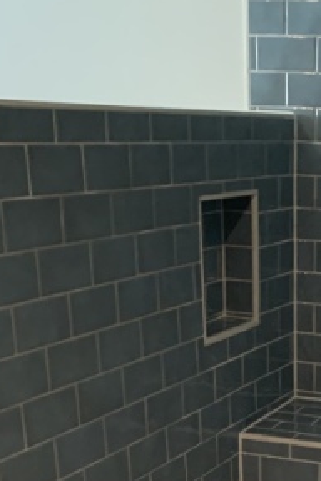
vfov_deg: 24.5
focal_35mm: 75
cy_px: 576
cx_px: 353
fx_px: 1003
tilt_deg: -23.0
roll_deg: -1.8
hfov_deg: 17.6
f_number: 1.8
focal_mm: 4.25
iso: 400
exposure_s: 1/40
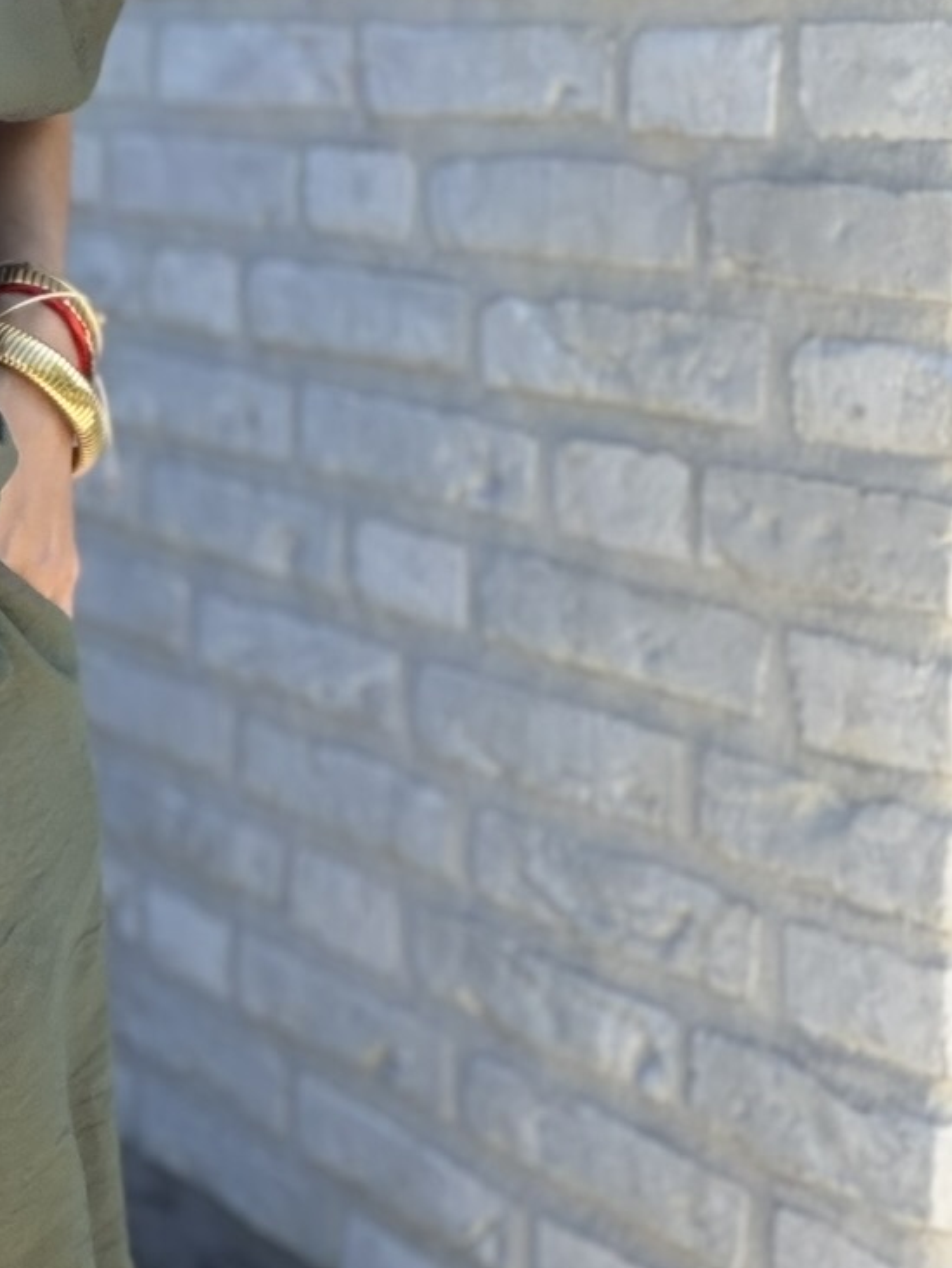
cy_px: 364
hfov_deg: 16.6
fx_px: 3078
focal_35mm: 84
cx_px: -305
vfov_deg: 23.1
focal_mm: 2.71
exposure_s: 1/258
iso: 32
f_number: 1.9
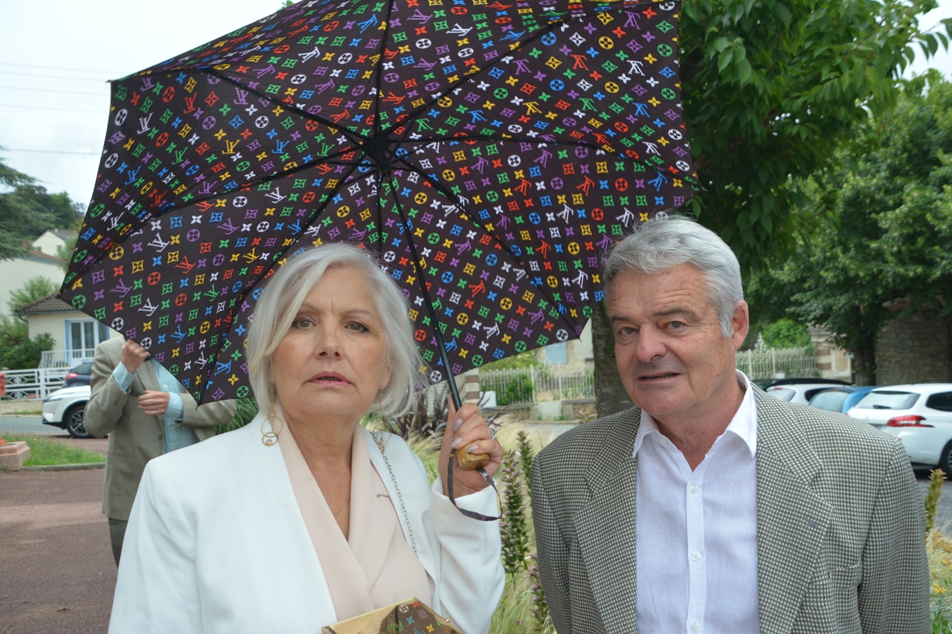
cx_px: 476
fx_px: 872
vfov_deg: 40.0
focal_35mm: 33
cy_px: 317
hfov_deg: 57.2
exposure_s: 1/125
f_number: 5.6
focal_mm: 22
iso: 400
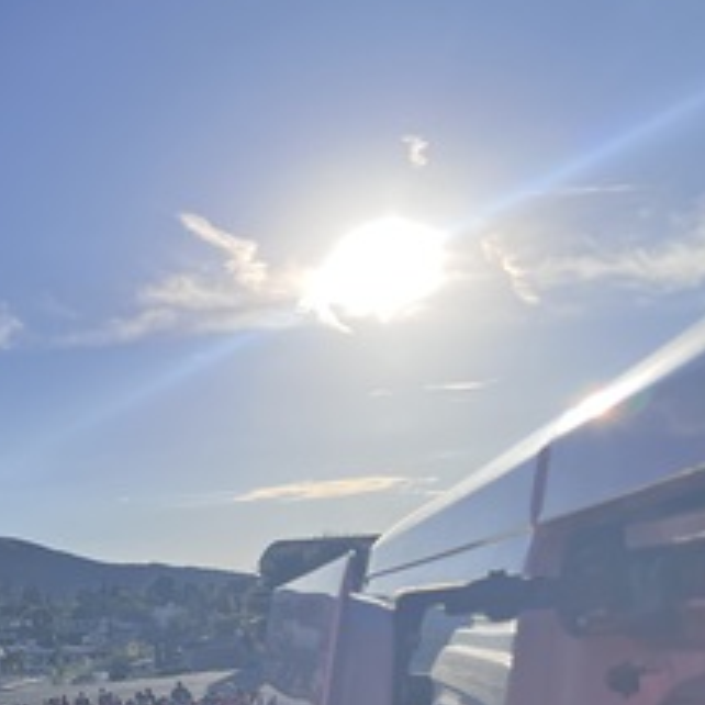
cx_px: -125
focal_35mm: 59
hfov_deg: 26.1
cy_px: 580
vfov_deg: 28.4
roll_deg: +3.2
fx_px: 1359
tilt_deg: +4.0
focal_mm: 5.1
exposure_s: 1/7353
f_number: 1.6
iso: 50
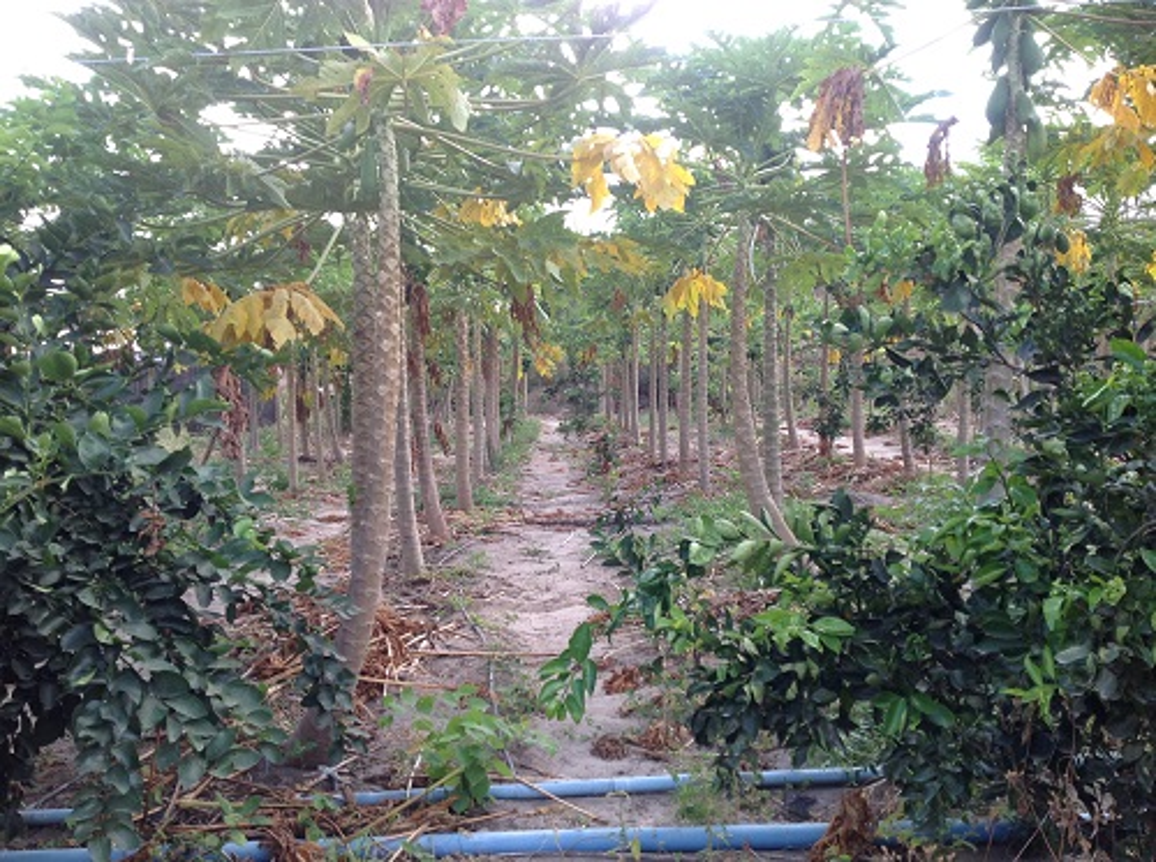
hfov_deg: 52.7
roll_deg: +0.0
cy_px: 431
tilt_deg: +4.1
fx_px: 1167
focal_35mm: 35
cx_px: 578
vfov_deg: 40.6
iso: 50
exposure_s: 1/229
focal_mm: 4.28
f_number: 2.4
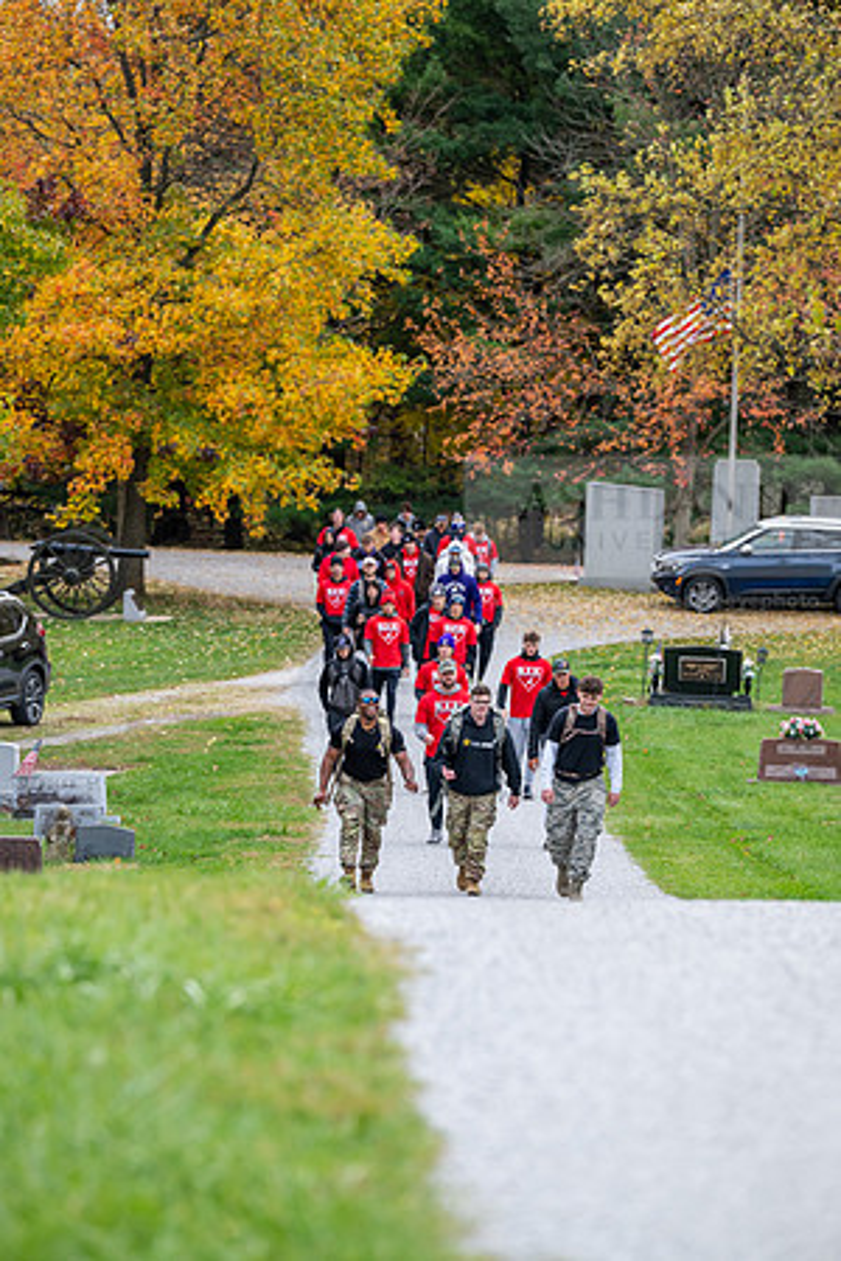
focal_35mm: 200
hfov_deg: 6.9
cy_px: 630
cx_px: 420
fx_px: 7008
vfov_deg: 10.3
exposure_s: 1/320
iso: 640
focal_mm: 200
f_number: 4.5
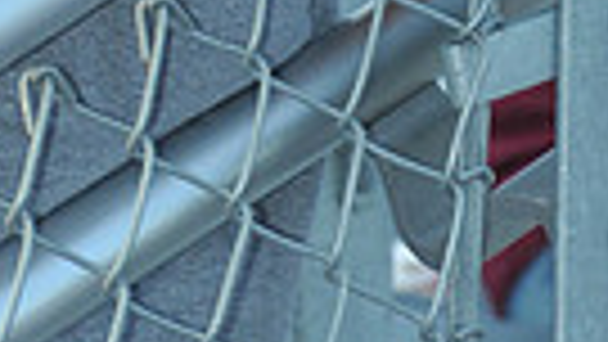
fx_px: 11271
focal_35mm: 699
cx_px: 5
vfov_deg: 1.7
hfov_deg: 3.1
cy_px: -774
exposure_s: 1/250
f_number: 13
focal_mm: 155
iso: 1600
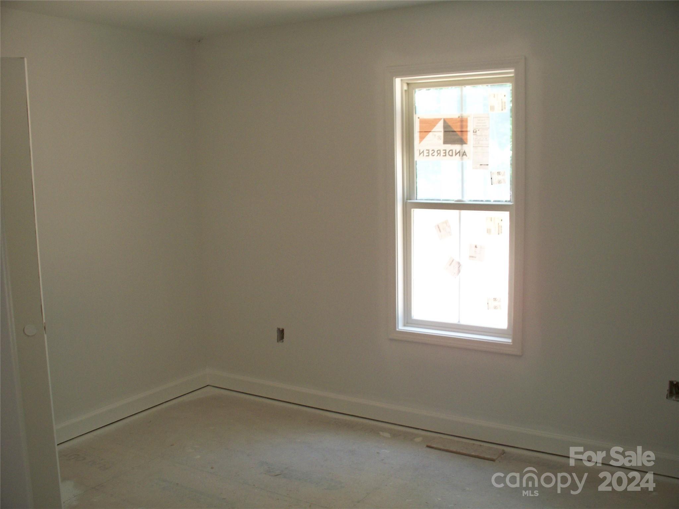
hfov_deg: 51.4
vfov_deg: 39.7
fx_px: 706
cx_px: 340
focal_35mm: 36
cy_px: 254
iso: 160
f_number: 2.8
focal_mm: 7.54
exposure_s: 1/60
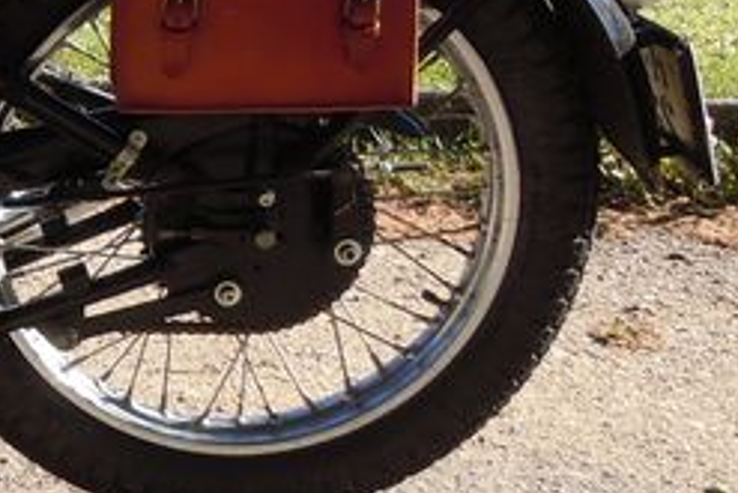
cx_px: -382
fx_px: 2072
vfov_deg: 13.5
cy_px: 134
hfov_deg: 17.9
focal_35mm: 101
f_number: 3.5
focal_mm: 5.4
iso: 100
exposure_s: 1/320
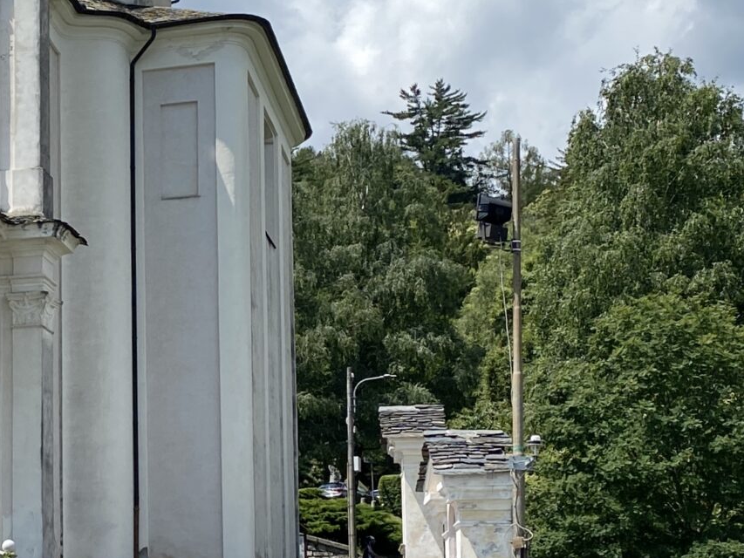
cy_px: 124
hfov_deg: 23.9
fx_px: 1677
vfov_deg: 18.7
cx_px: -9
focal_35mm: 78
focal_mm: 4.25
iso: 32
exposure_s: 1/4808
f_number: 1.8
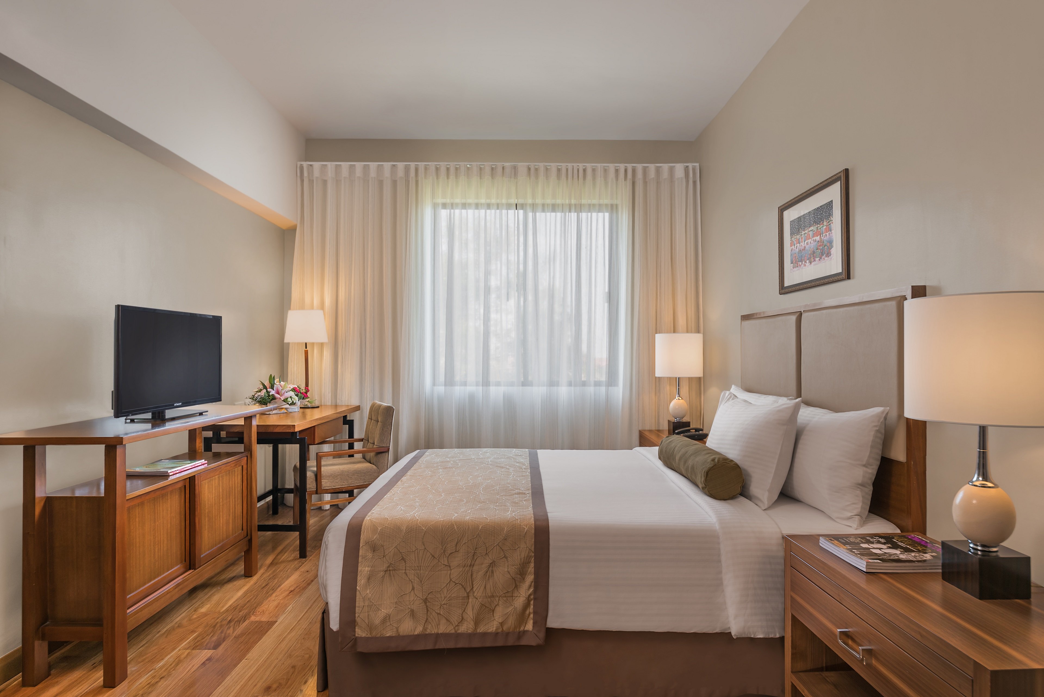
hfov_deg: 84.0
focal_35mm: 20
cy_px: 348
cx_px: 522
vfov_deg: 62.0
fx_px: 580
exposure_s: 1/4
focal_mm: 20
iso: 100
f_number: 9
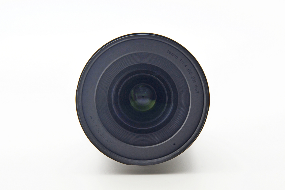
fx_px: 855
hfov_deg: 18.9
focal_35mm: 108
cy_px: 95
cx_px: 142
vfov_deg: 12.7
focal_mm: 72
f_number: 8
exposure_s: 1/125
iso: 1250
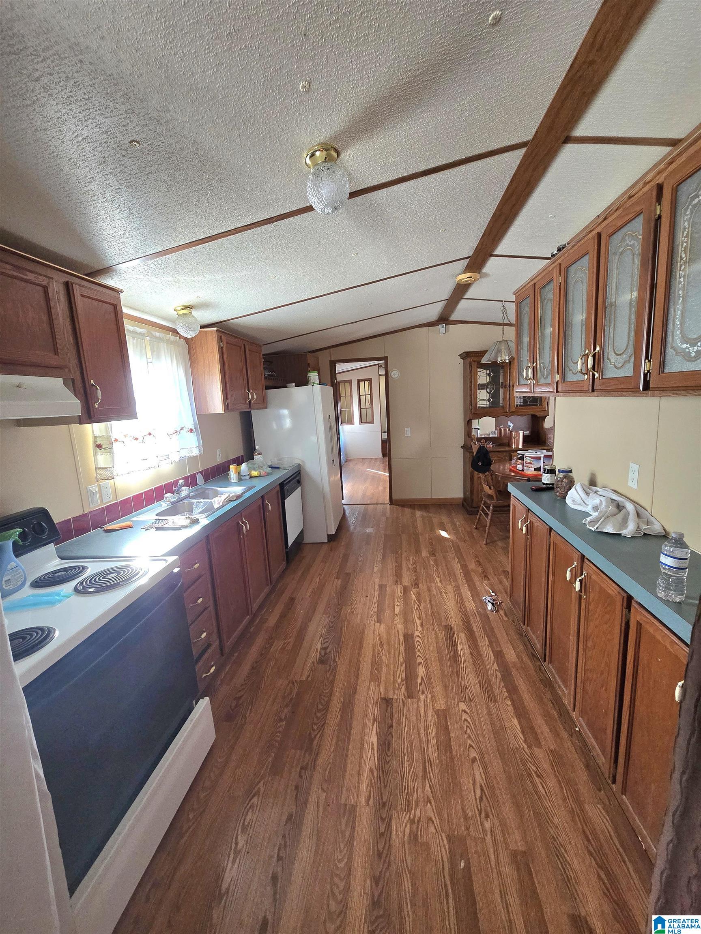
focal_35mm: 13
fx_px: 351
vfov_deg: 106.2
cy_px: 467
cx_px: 350
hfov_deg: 89.9
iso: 500
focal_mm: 2.2
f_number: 2.2
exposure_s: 1/60.2
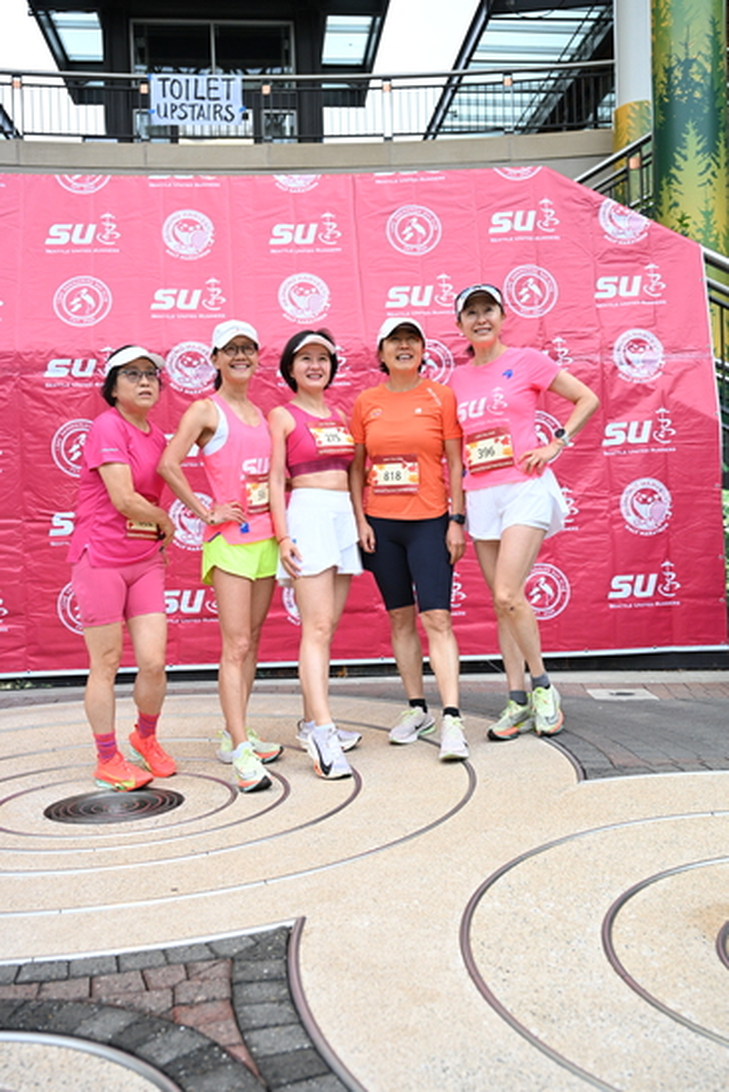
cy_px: 546
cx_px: 364
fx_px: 1017
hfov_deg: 39.4
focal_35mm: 34
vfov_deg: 56.5
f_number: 4
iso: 2000
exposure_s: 1/400
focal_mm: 33.5
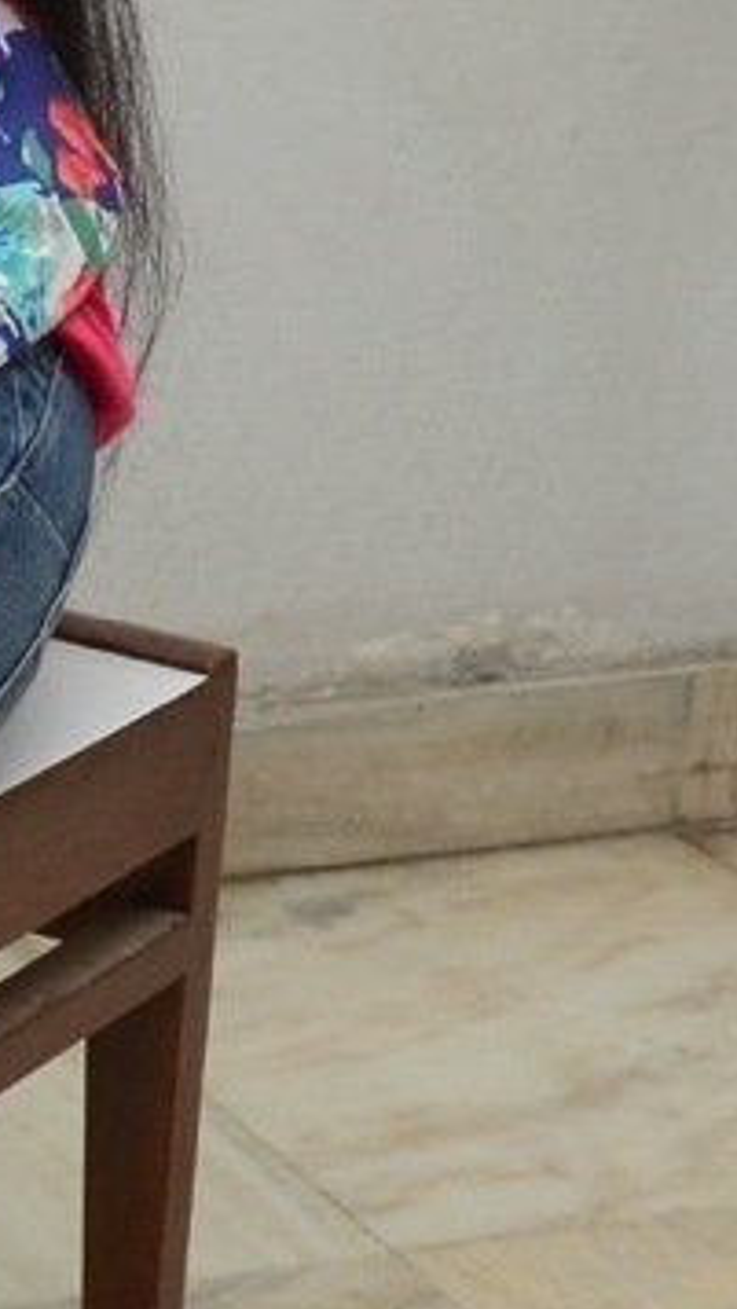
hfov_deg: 6.9
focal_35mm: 170
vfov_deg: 12.6
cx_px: -697
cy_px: 478
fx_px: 5902
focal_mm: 32
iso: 1000
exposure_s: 1/125
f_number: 6.3
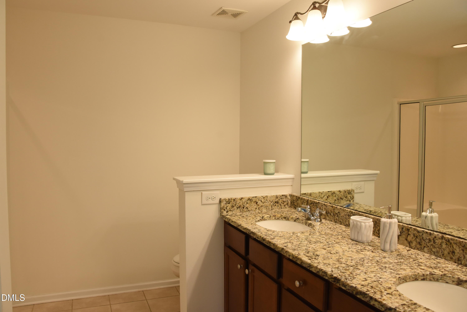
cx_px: 234
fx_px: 350
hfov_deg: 67.4
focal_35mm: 27
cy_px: 156
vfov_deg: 47.9
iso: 800
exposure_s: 1/80
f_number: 6.3
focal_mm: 18
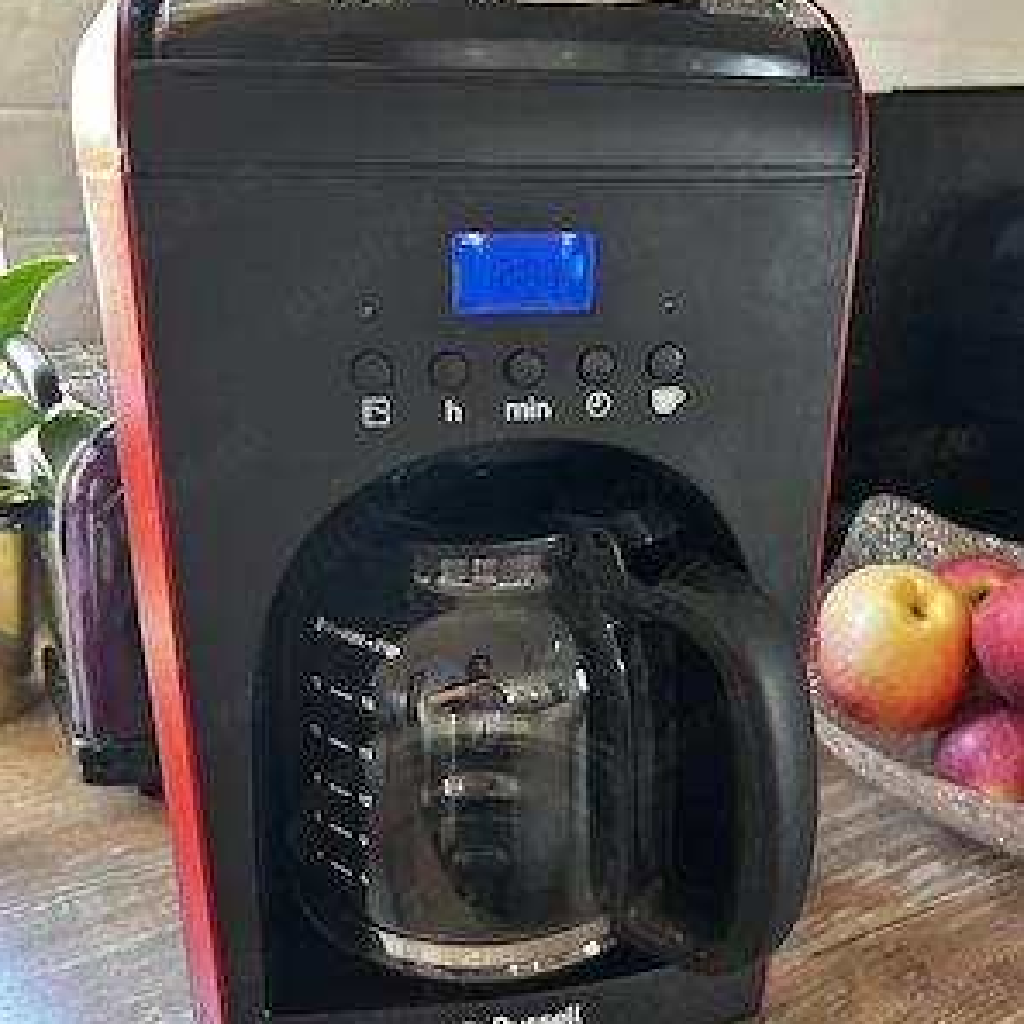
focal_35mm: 31
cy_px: 562
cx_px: 514
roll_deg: -1.1
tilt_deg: -21.3
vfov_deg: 52.4
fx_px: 1038
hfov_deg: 52.5
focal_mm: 5.7
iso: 640
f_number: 1.5
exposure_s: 1/40
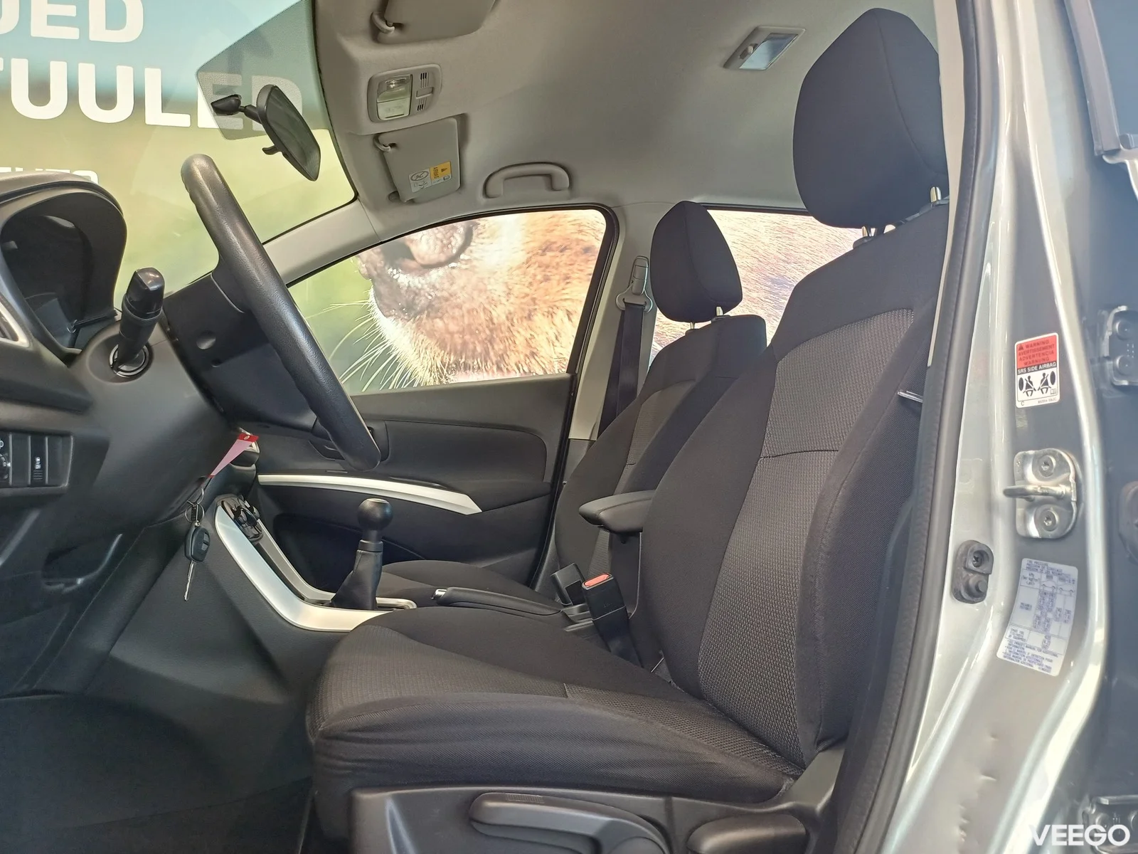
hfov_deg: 69.4
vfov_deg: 54.9
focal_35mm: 25
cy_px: 427
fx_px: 822
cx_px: 569
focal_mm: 4.65
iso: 320
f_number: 1.8
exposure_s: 1/33.3
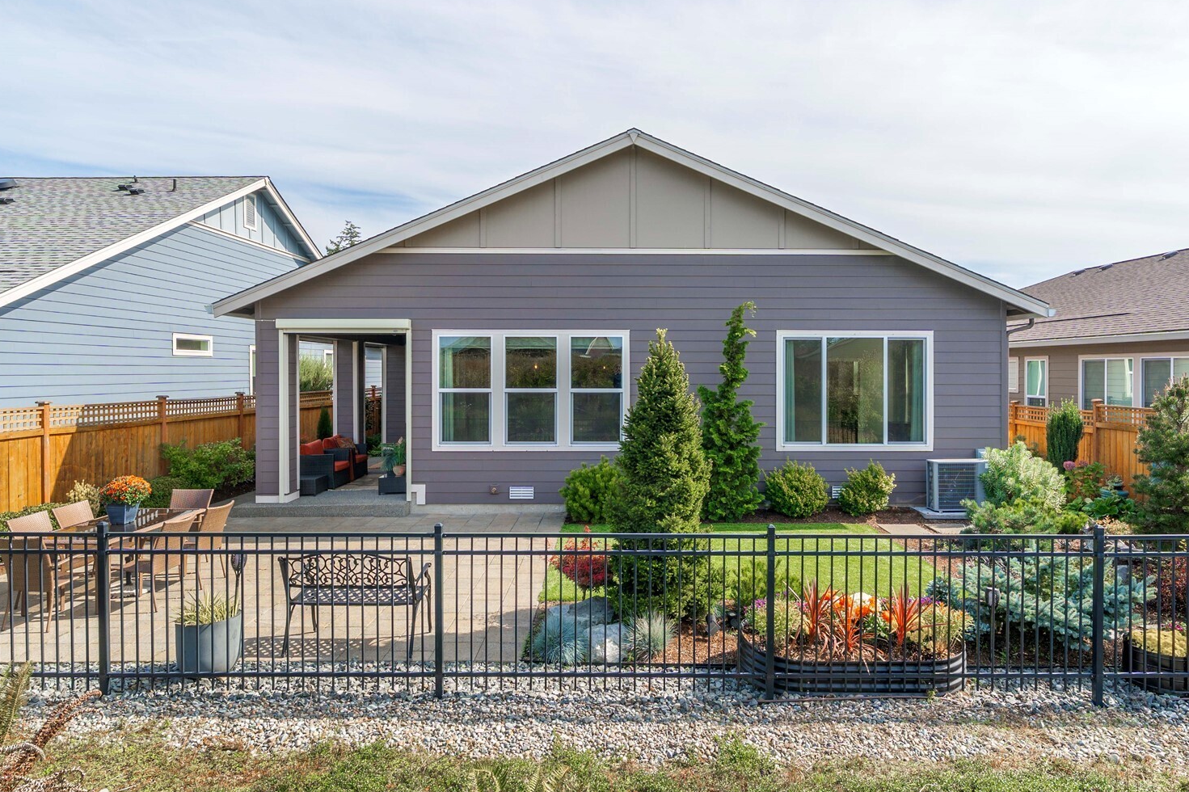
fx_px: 495
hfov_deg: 100.3
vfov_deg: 77.3
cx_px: 623
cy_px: 393
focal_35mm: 15
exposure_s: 1/250
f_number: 6.3
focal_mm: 13
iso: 100
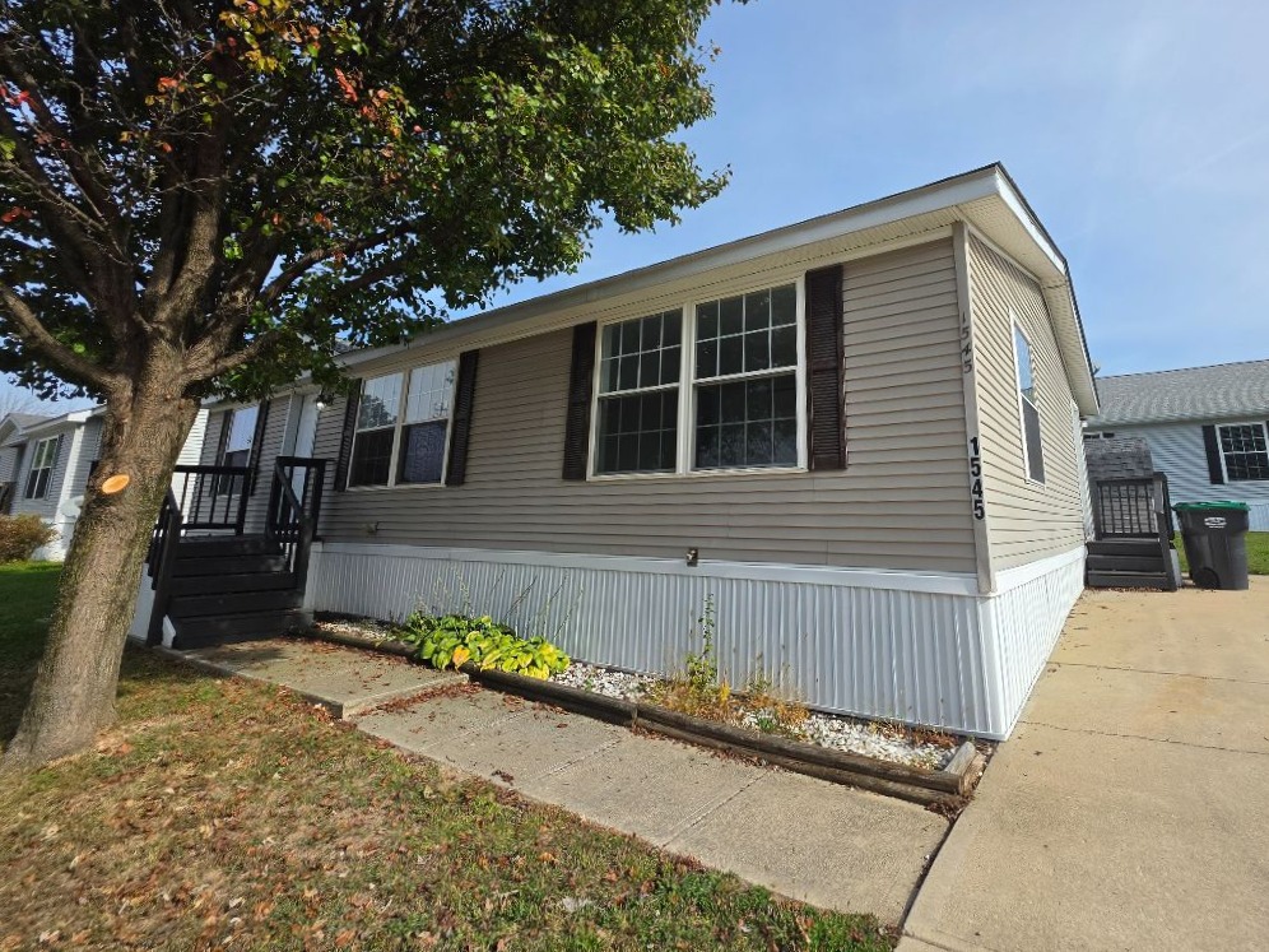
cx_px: 634
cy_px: 476
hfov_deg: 106.2
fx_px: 477
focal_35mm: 13
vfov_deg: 89.9
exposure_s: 1/1925
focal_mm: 2.2
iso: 32
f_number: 1.9
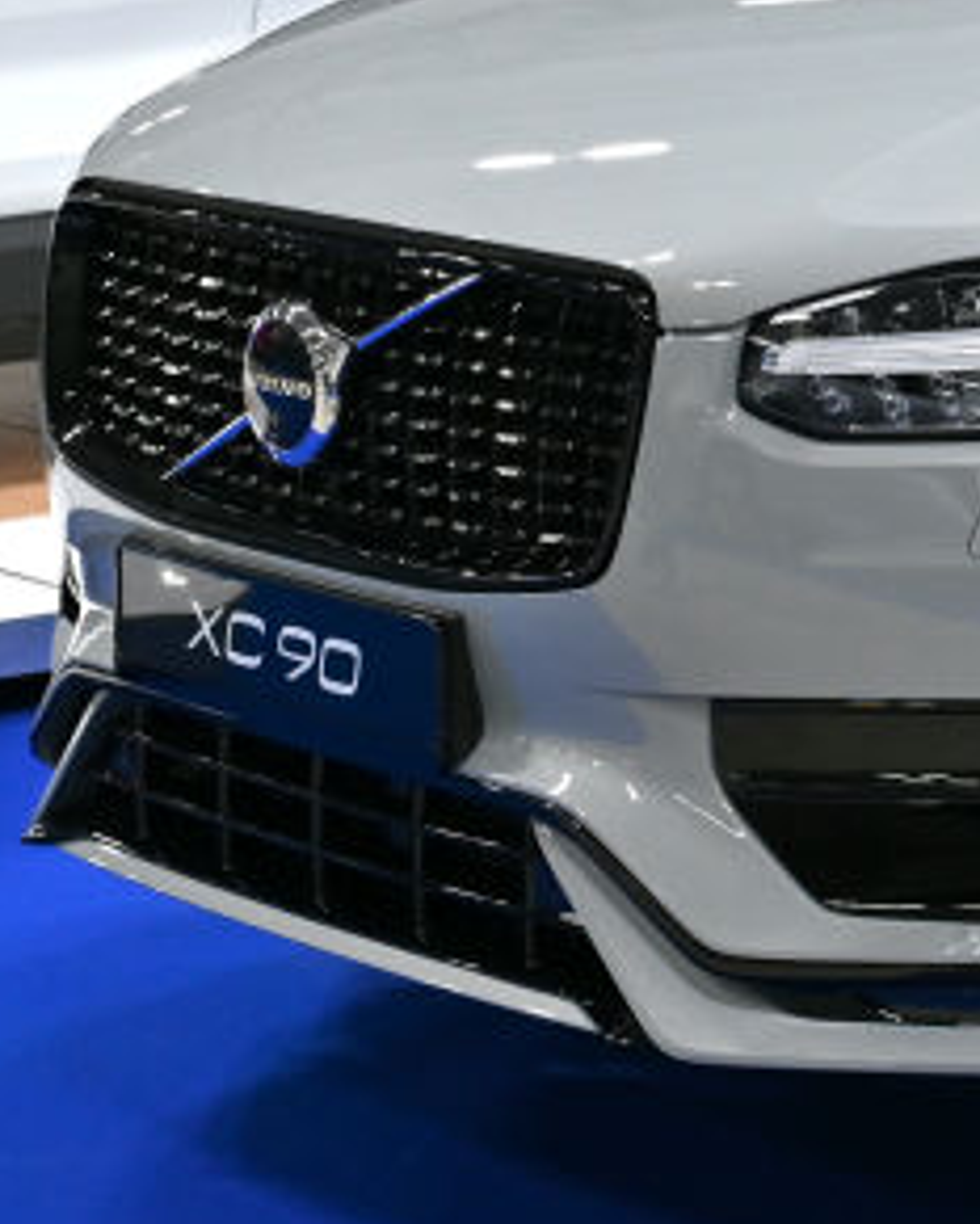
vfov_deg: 14.4
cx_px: 1838
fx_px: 4783
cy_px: 15
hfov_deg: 10.9
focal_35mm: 132
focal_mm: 40
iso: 800
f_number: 5.6
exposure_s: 1/50
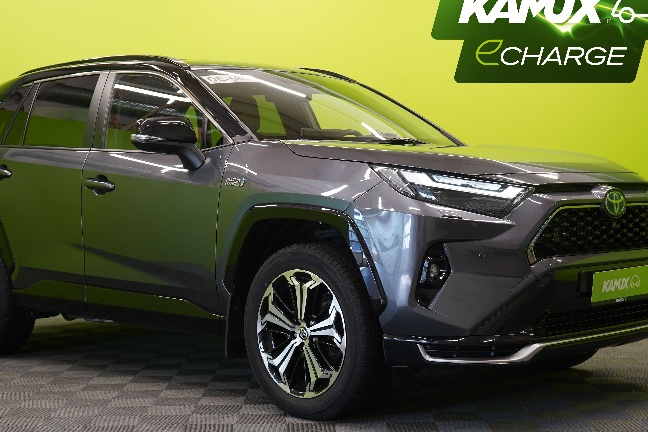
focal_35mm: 62
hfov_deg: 32.4
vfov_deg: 21.9
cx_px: 307
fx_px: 1116
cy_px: 228
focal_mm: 47
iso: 400
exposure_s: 1/40
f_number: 5
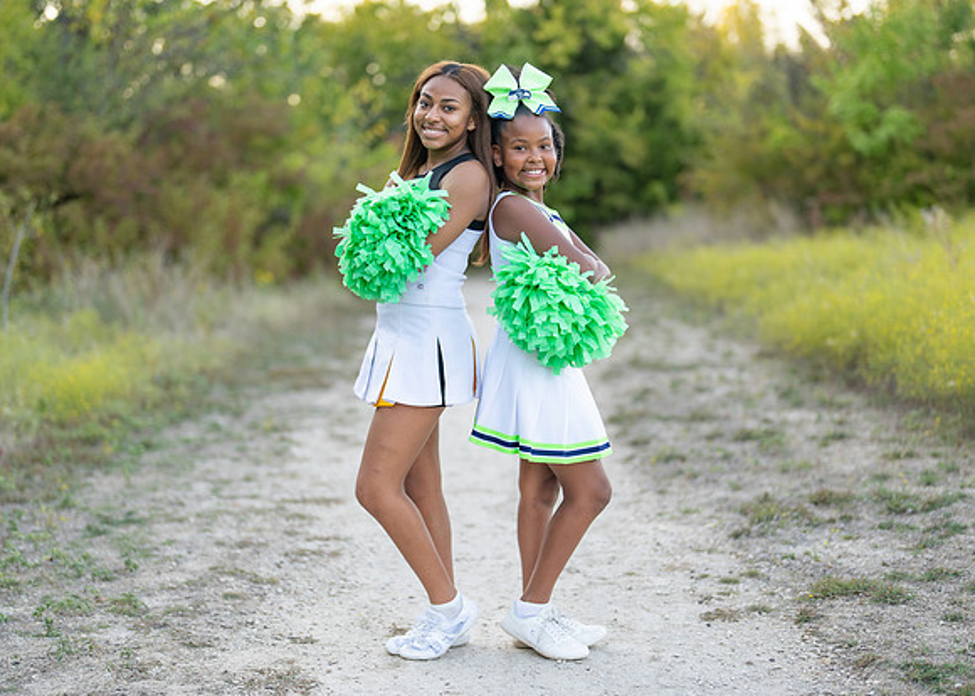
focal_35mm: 61
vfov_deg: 23.4
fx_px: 1682
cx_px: 487
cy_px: 358
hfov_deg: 32.3
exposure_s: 1/800
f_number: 1.2
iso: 100
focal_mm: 50
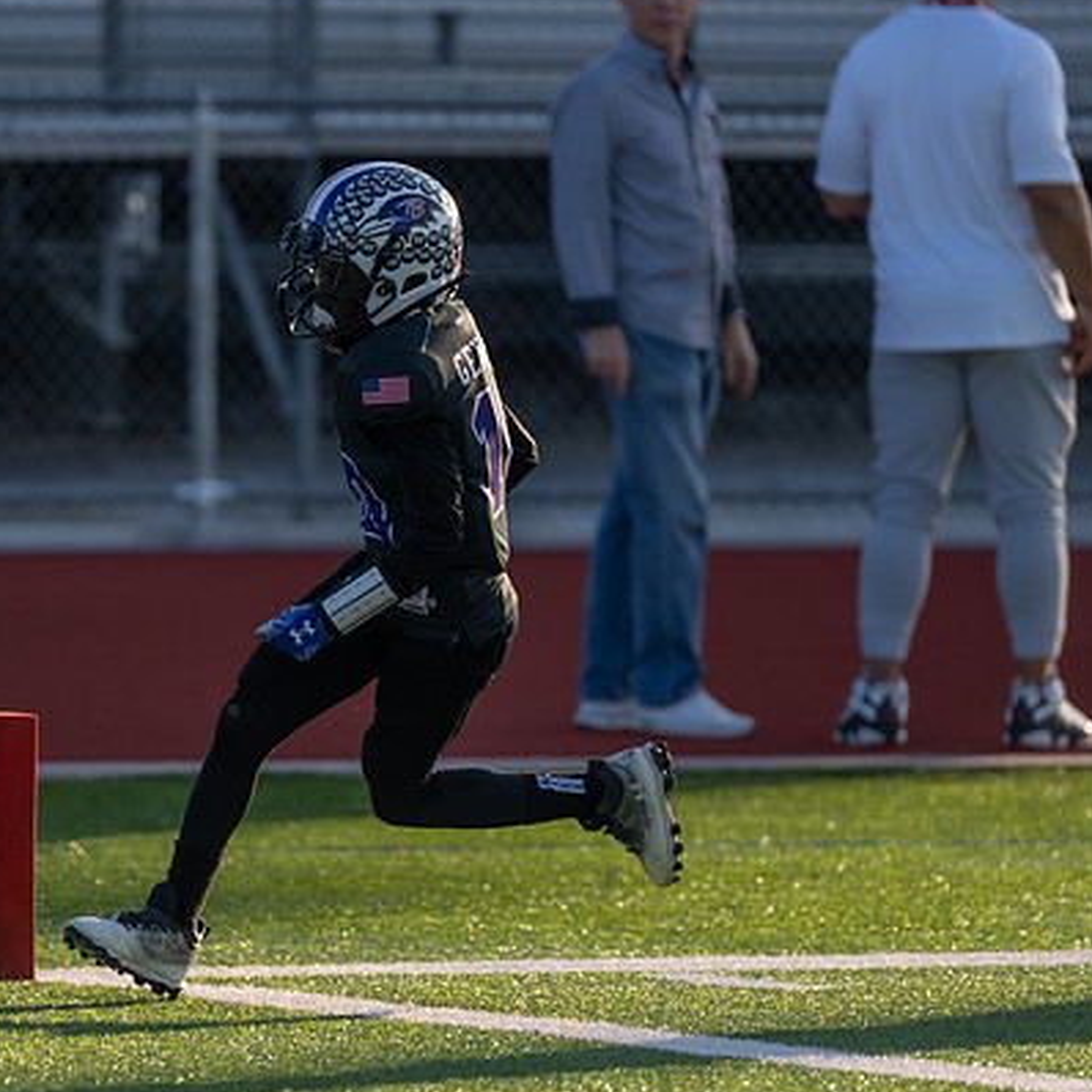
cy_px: 599
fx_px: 16203
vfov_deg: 3.9
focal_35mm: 454
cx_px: 310
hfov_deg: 3.9
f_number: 2.8
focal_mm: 200
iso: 100
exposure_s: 1/1250
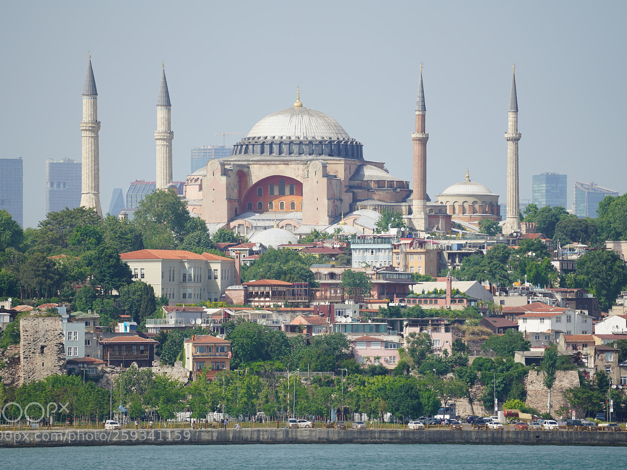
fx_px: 7860
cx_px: 313
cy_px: 235
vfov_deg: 3.4
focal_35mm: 434
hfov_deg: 4.6
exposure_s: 1/400
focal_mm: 400
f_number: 6.3
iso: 100
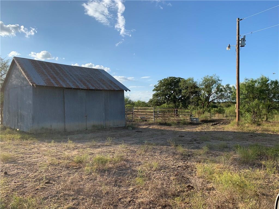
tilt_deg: -2.0
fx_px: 210
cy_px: 104
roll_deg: +1.8
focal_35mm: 26
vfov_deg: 53.1
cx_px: 140
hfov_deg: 67.3
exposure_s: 1/1845
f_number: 1.8
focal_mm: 4.25
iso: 25
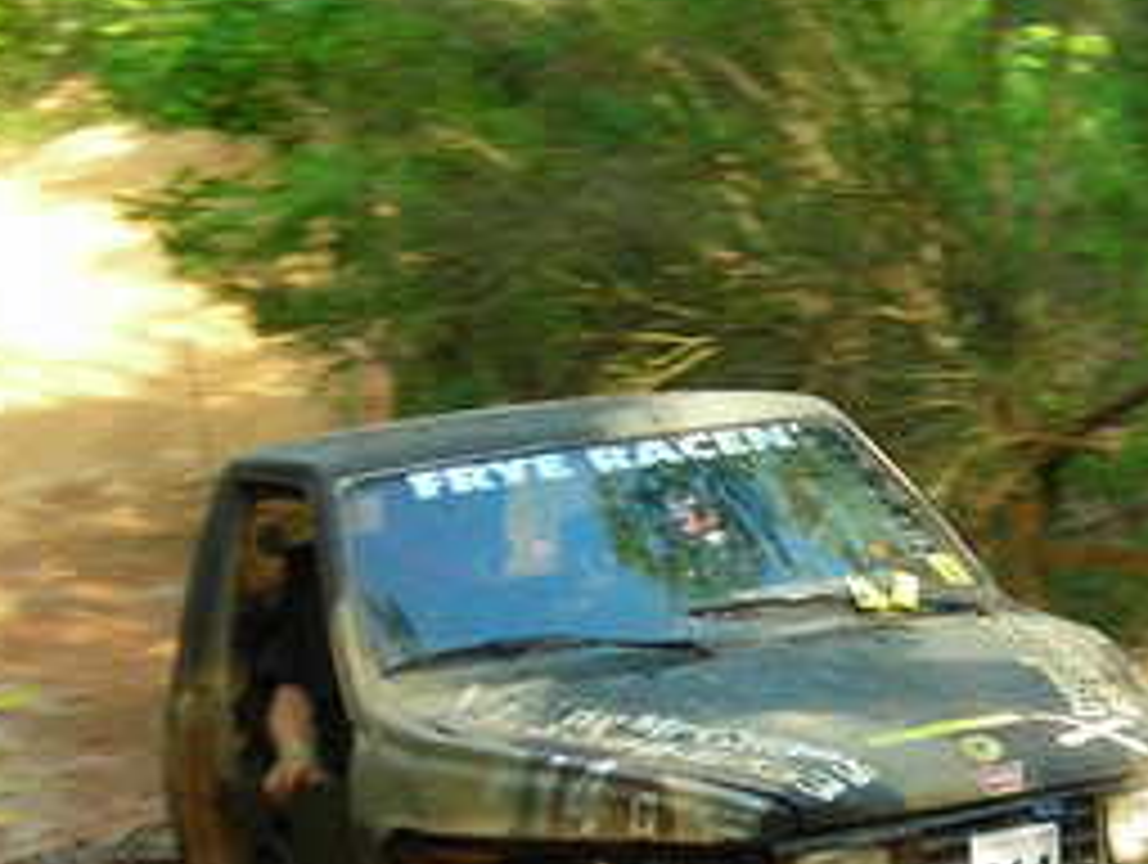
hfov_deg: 16.3
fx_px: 3952
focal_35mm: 119
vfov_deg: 12.4
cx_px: 1049
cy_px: 738
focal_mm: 6.3
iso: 100
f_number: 3.2
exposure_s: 1/112
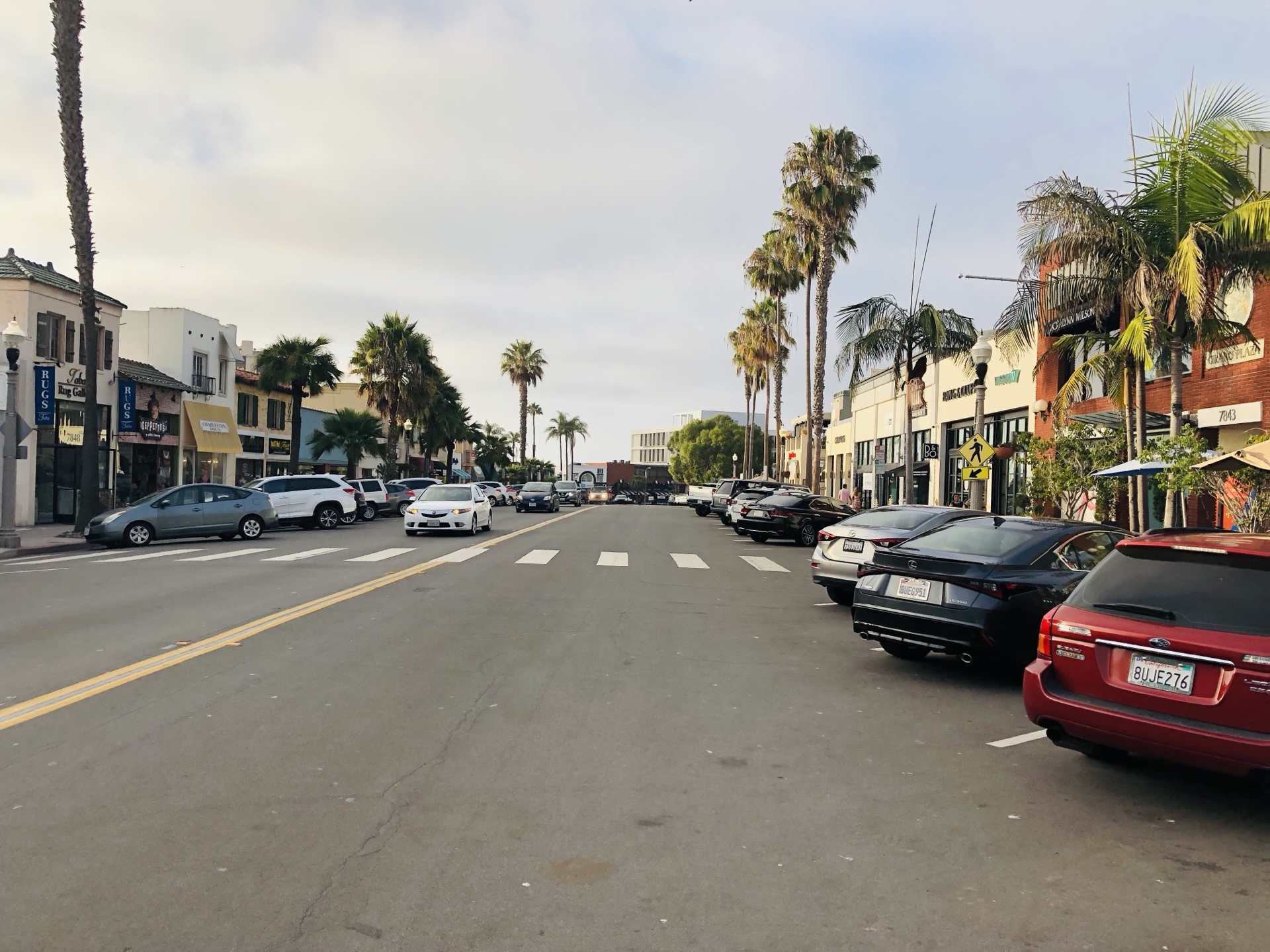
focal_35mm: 28
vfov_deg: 49.7
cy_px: 476
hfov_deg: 63.4
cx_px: 635
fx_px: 1027
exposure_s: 1/842
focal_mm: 3.99
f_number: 1.8
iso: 20
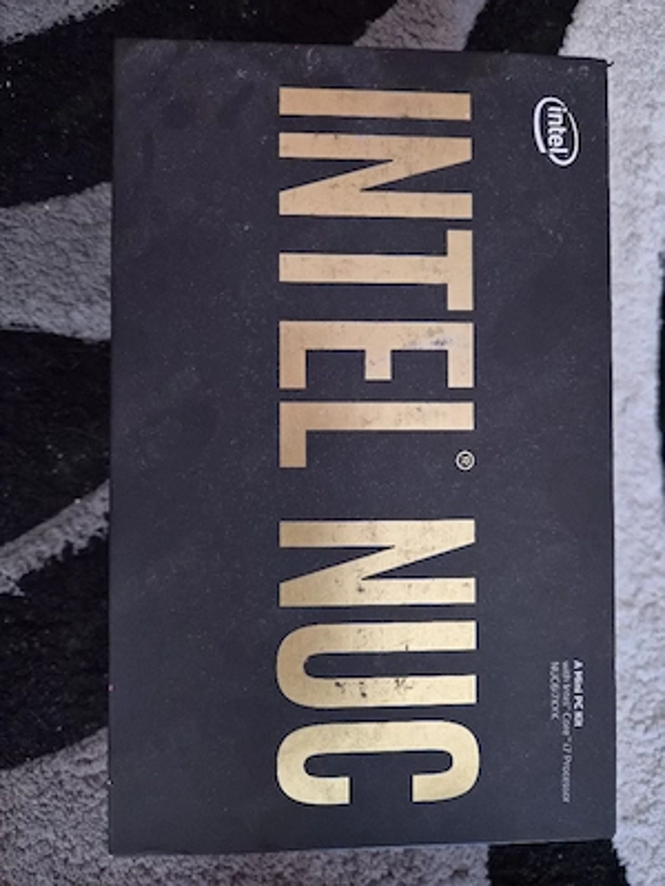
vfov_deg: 73.9
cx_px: 332
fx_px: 589
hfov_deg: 58.9
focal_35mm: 23
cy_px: 443
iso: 1600
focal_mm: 5.4
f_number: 1.8
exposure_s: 1/50
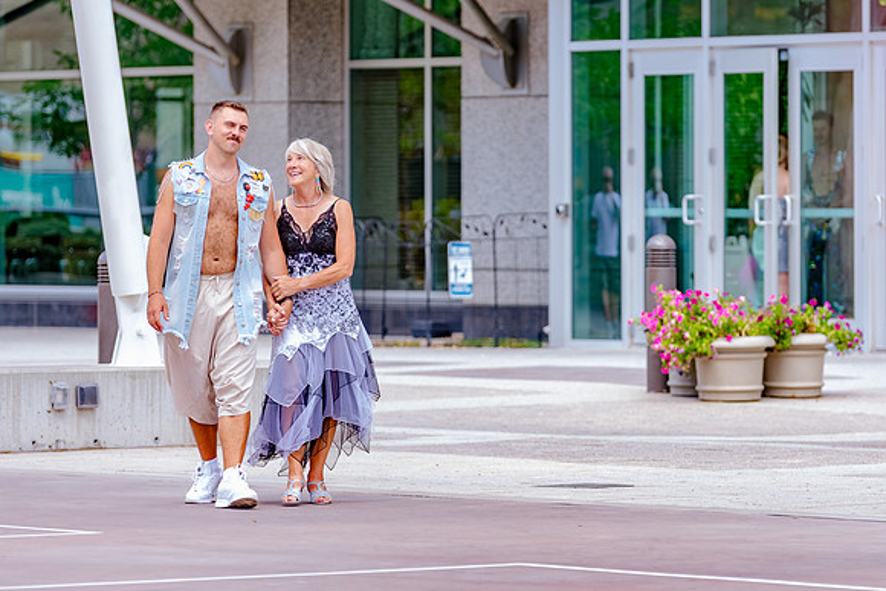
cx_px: 543
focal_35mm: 255
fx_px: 6283
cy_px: 276
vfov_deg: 5.4
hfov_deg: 8.1
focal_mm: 150
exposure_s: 1/400
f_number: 2.8
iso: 320
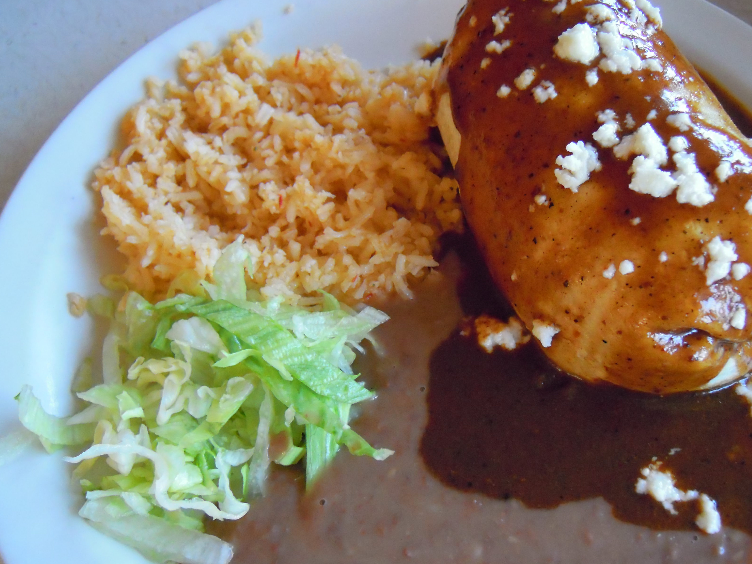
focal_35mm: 35
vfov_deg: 40.6
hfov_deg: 52.5
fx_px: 760
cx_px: 418
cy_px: 322
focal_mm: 5
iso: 640
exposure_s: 1/125
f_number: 2.7
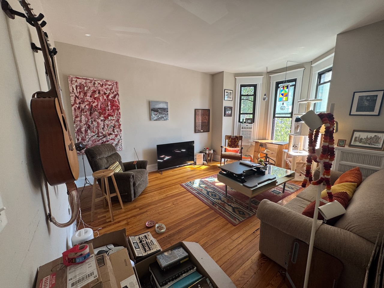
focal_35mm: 14
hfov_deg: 102.1
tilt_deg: -15.1
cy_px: 144
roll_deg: +0.1
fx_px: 155
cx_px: 192
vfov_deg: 85.7
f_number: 2.2
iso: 125
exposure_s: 1/99
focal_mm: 2.22
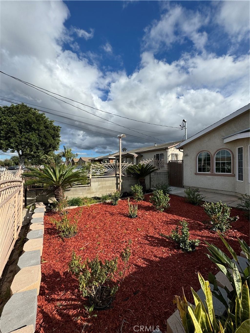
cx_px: 125
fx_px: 135
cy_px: 166
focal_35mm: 14
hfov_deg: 85.7
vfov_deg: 102.1
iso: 50
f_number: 2.2
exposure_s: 1/2770
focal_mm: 2.22
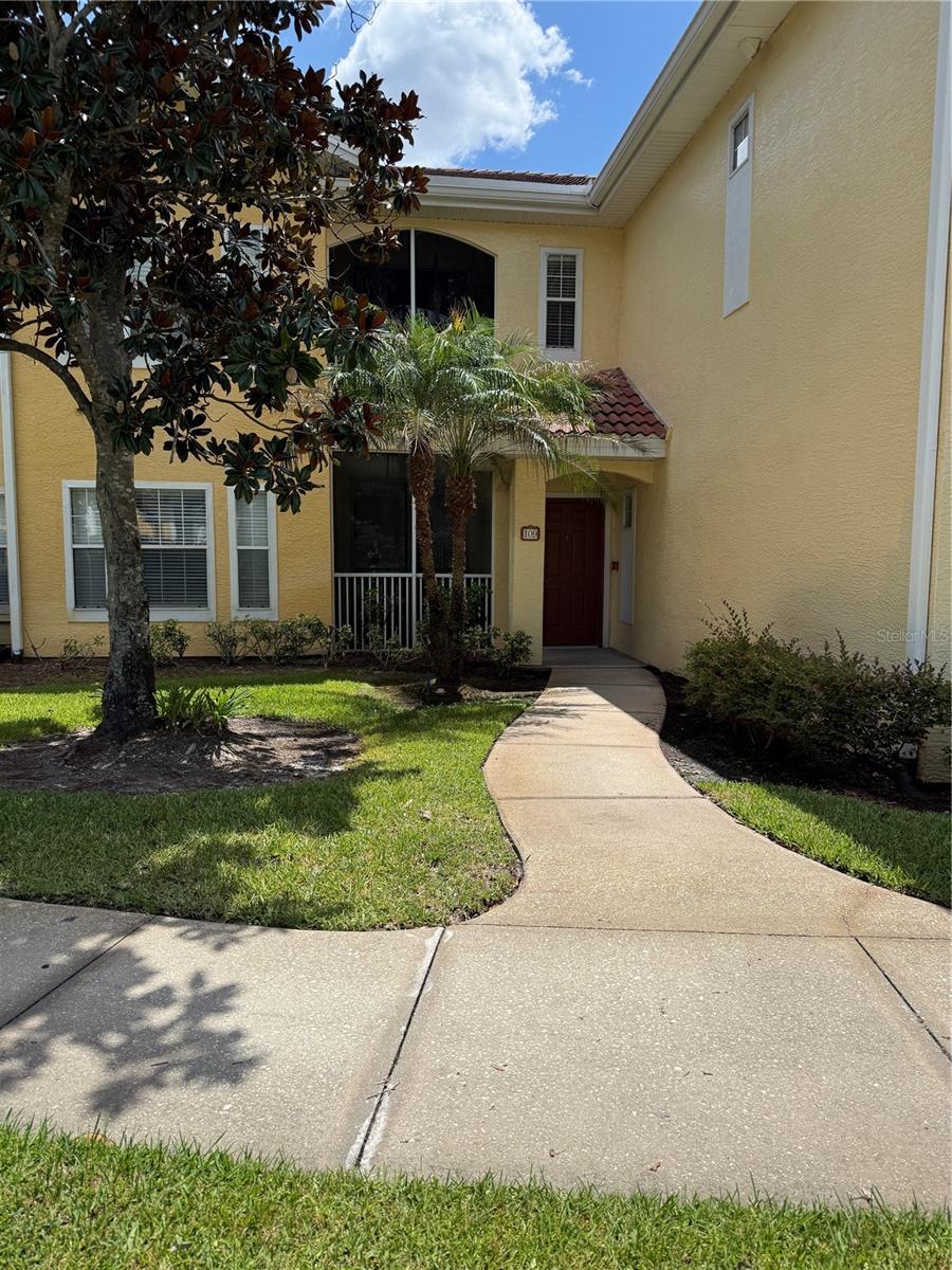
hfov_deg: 56.8
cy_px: 635
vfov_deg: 71.6
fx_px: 880
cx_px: 476
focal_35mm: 24
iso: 80
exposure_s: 1/4975
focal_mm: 6.76
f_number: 1.78
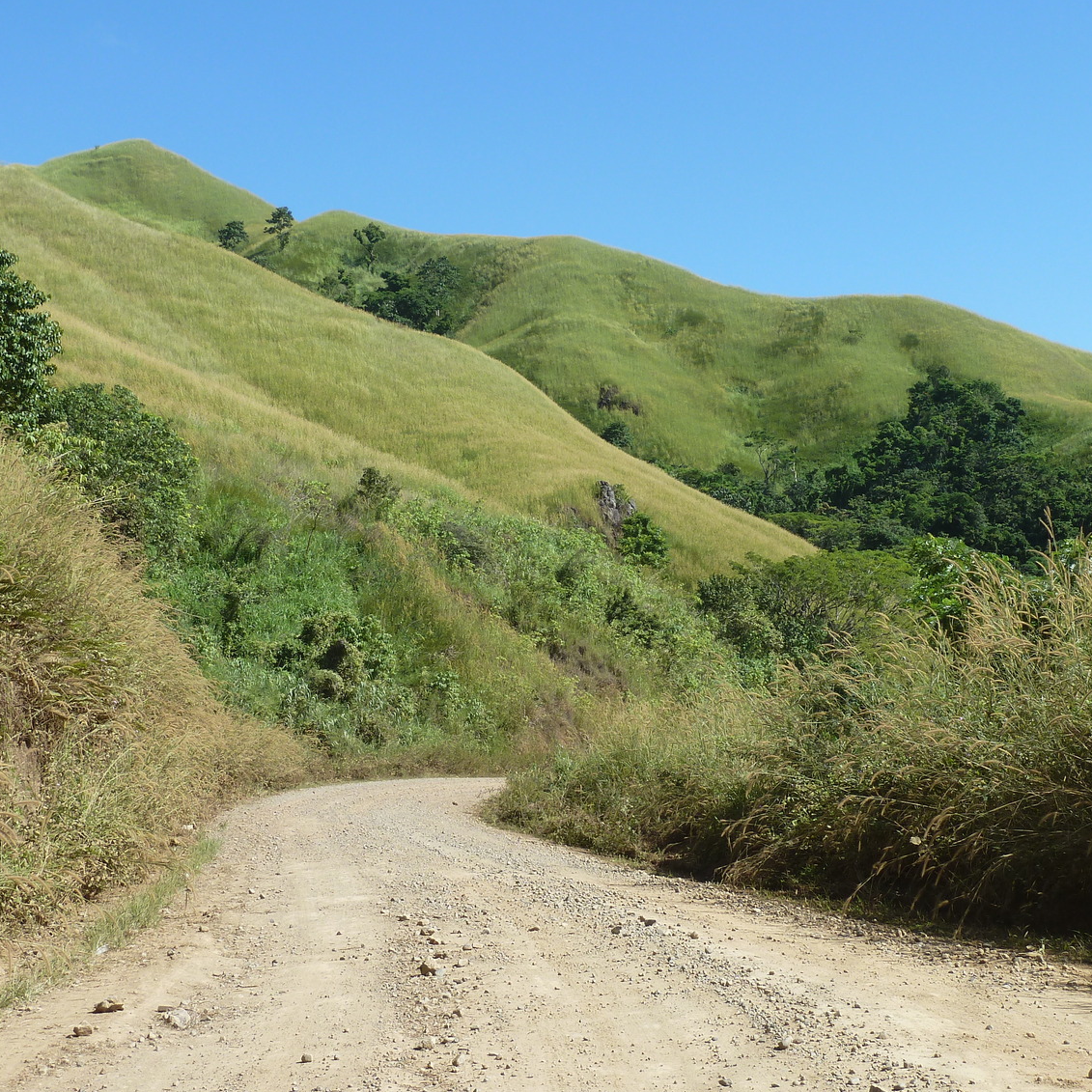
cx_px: 548
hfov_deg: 34.0
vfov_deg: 34.0
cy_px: 539
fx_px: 1785
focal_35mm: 50
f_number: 4
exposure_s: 1/400
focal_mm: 6.5
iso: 80
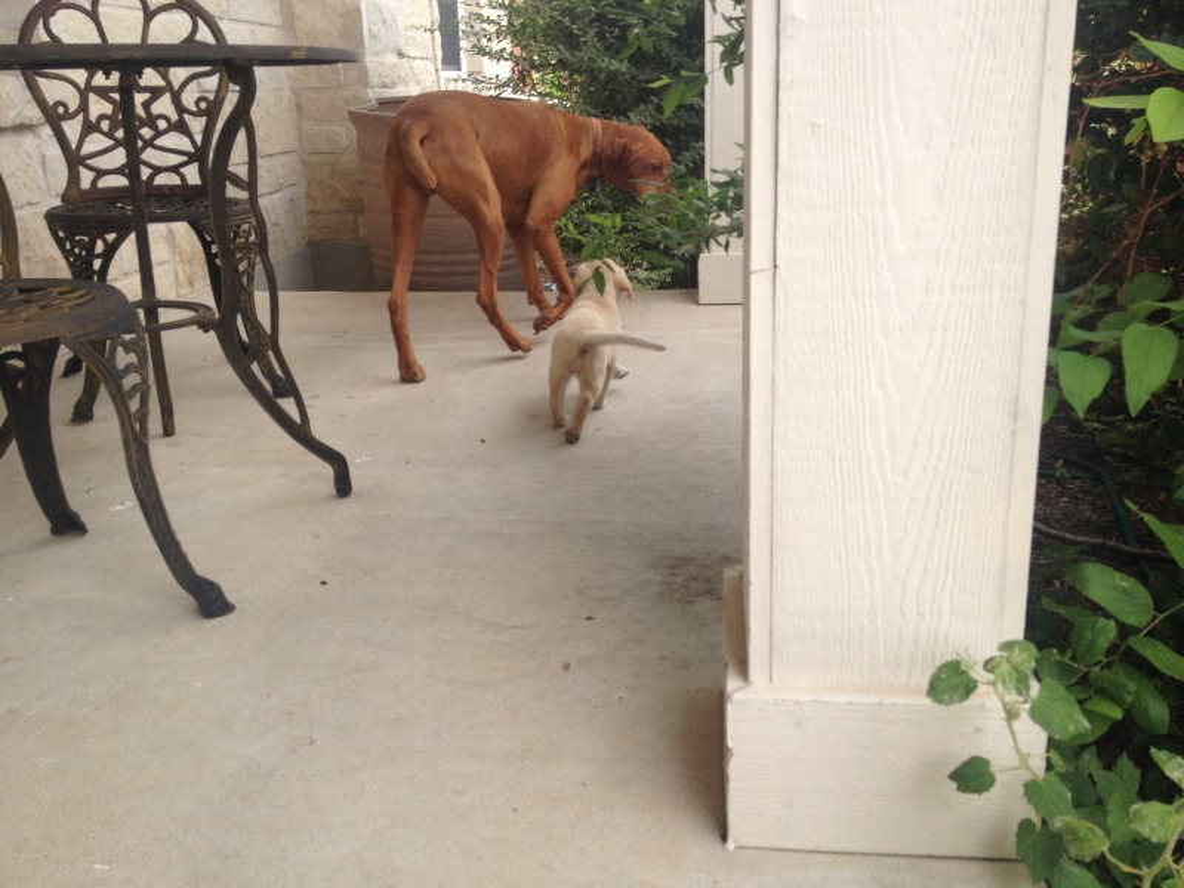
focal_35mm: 35
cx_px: 592
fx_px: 1197
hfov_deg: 52.6
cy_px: 444
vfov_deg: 40.7
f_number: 2.4
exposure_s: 1/409
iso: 50
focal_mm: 4.28
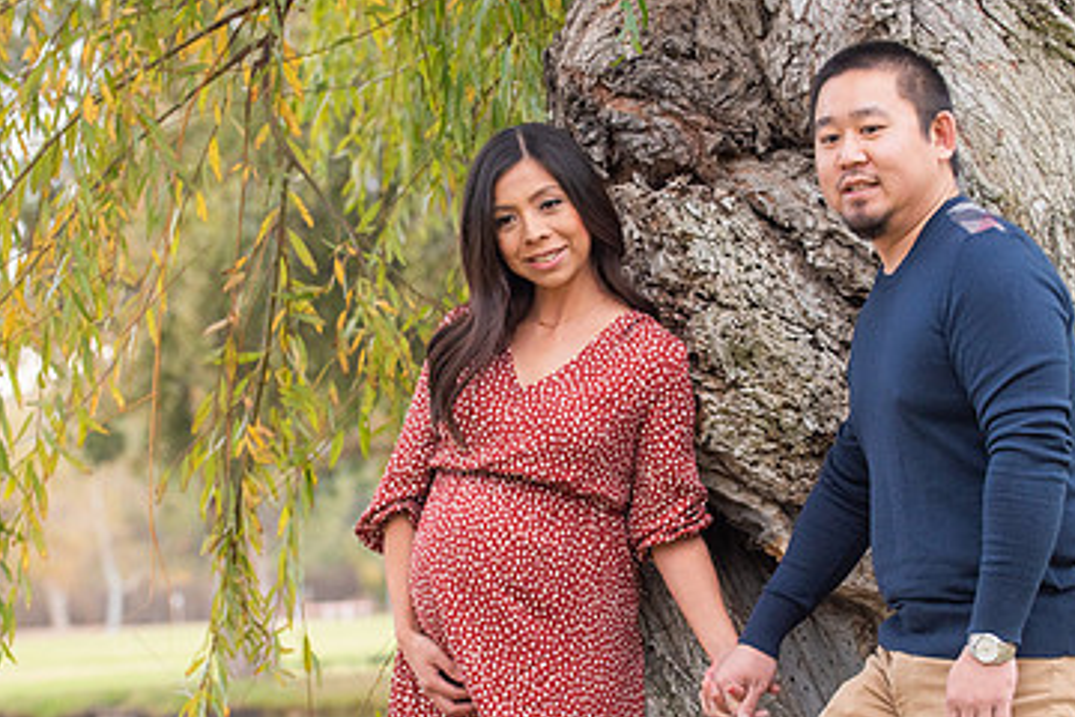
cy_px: 441
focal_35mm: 153
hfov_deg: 13.4
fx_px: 4568
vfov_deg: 9.0
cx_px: 549
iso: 640
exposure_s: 1/160
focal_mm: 95
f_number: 4.5
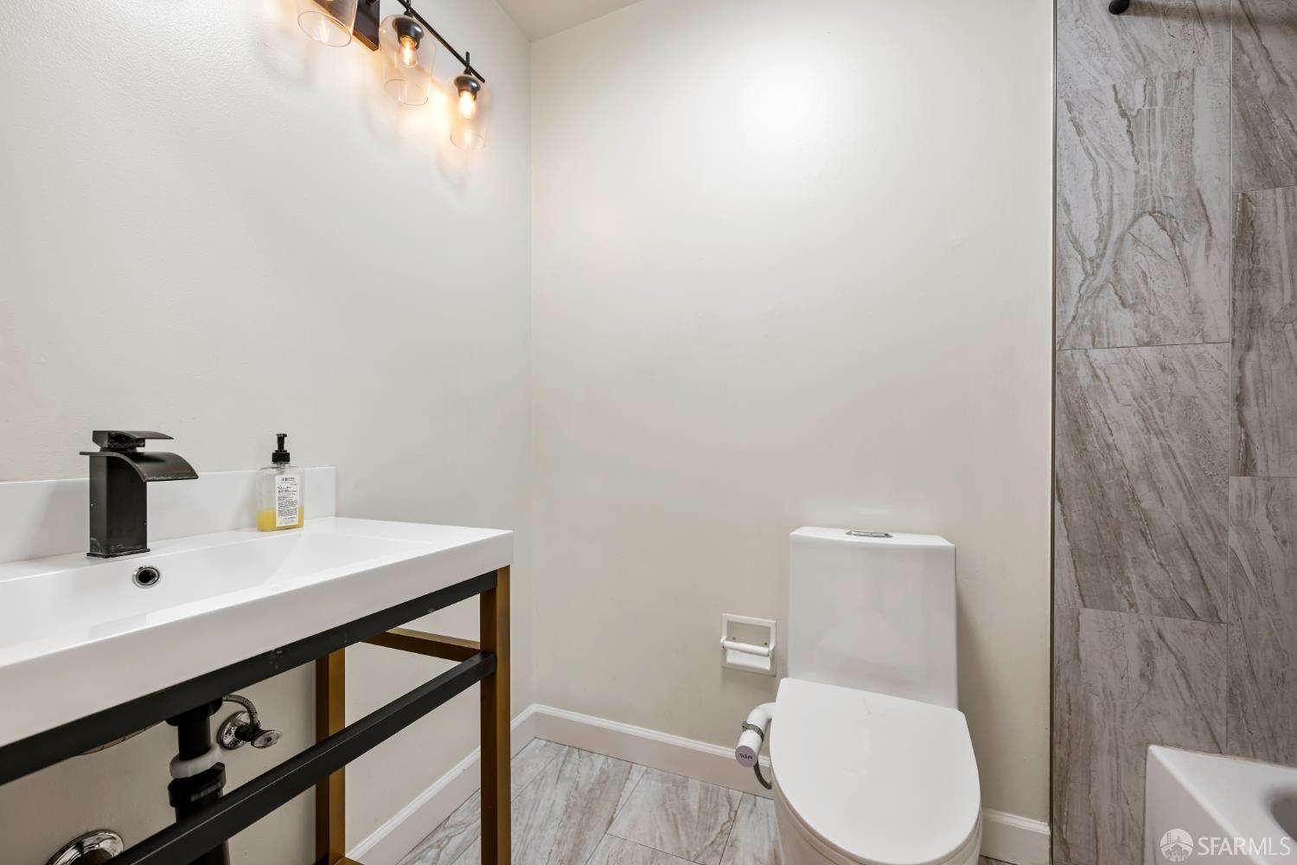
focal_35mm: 14
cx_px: 648
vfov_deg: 81.2
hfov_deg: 104.3
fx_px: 504
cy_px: 432
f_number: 5
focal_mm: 14
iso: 400
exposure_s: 1/25
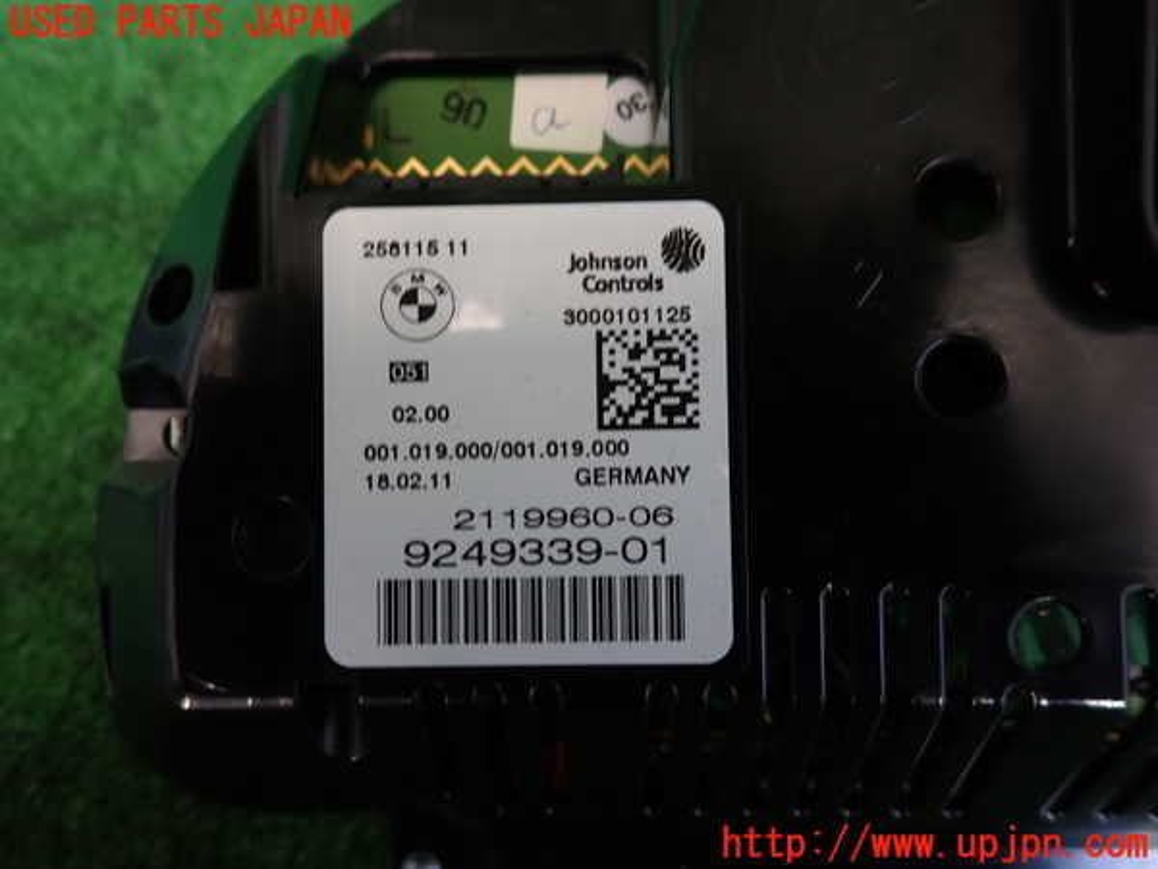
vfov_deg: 54.9
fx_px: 836
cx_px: 579
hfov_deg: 69.4
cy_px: 434
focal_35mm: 25
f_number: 2
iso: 200
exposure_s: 1/50
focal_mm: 4.5
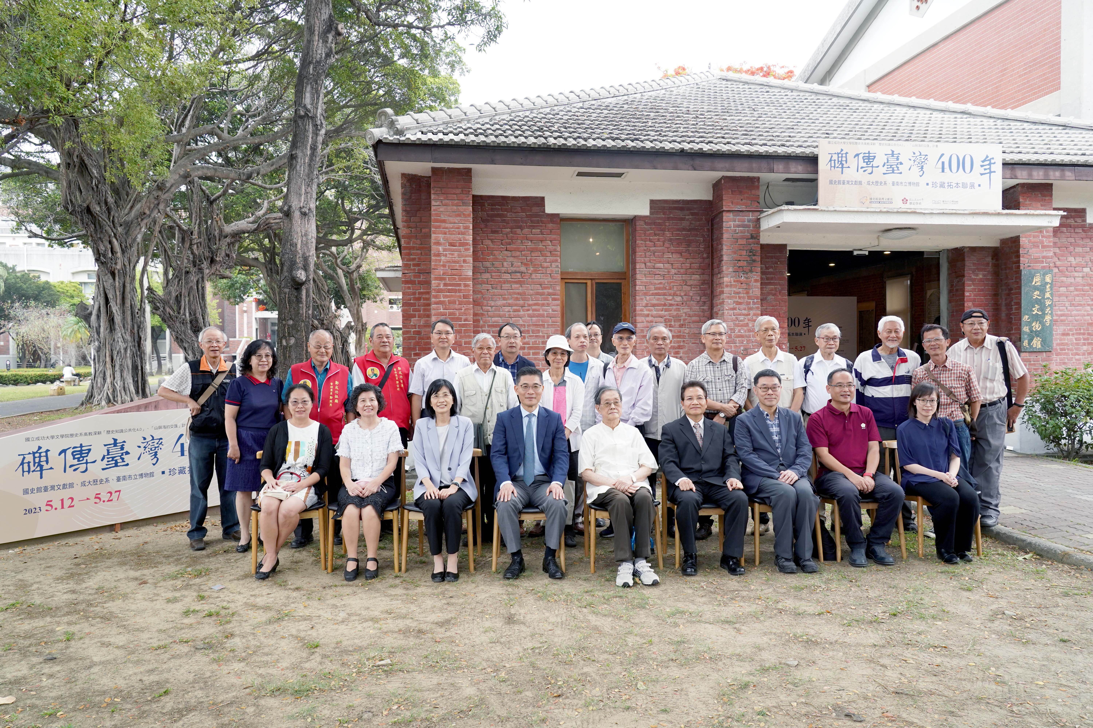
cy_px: 364
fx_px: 729
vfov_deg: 53.1
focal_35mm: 24
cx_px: 546
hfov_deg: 73.7
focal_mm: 24
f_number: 5.6
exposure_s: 1/160
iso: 500
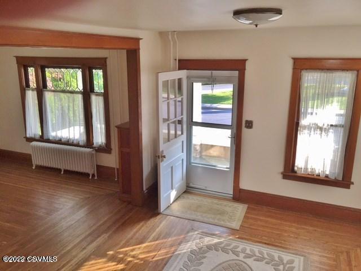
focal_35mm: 29
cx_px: 180
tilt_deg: -13.0
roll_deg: -0.8
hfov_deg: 61.7
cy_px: 136
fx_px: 302
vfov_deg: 48.2
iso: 40
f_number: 2.2
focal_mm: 4.15
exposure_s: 1/120
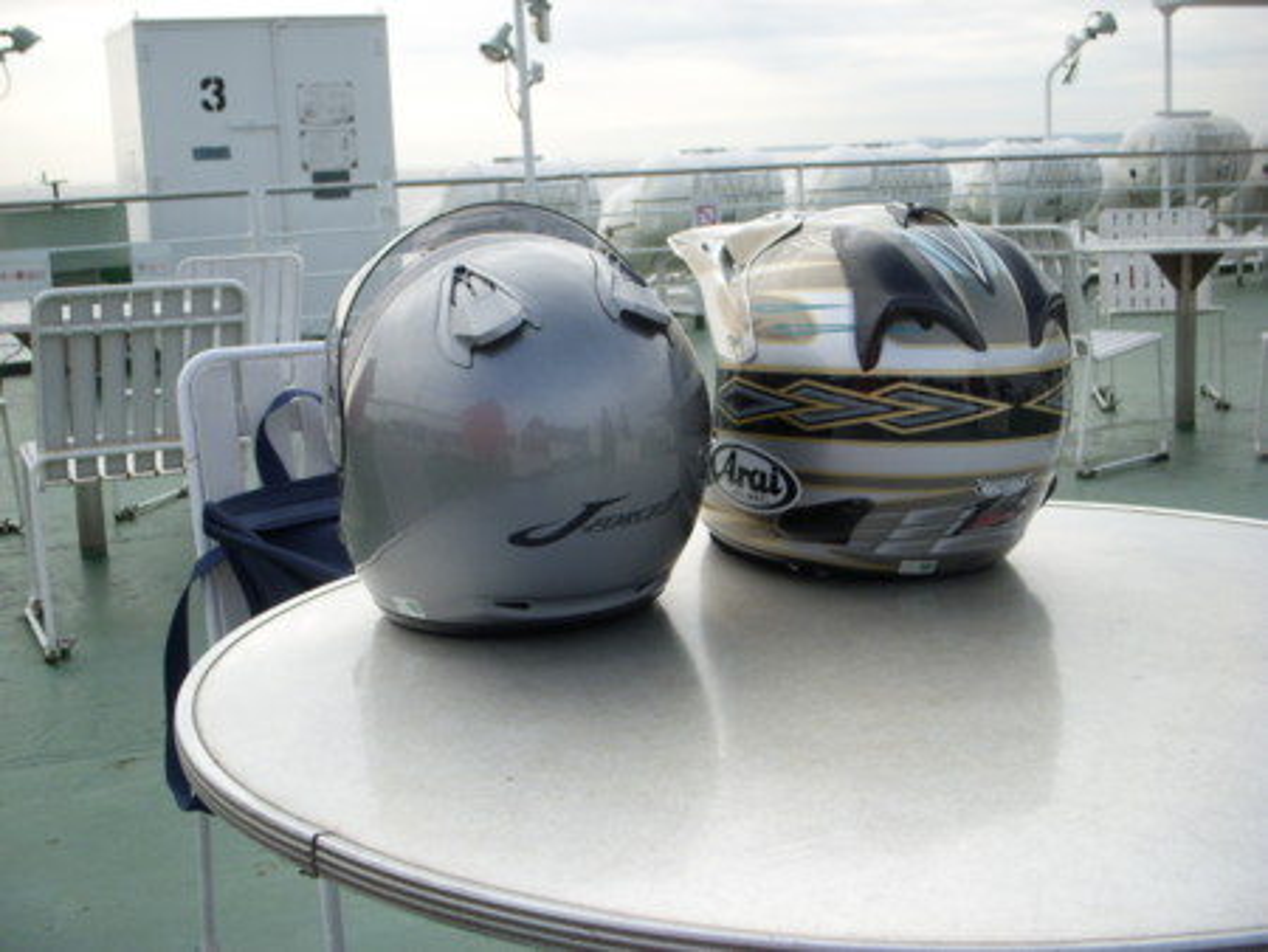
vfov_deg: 30.9
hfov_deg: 40.4
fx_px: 1723
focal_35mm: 47
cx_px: 634
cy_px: 476
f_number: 3.4
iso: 100
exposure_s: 1/800
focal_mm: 7.9
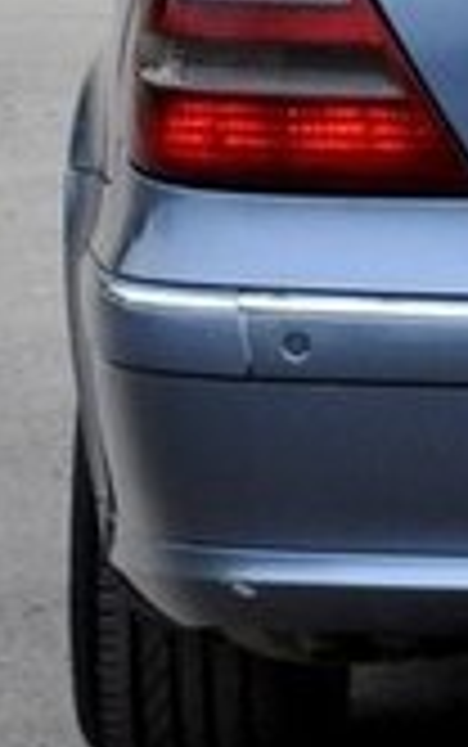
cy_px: -117
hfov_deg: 3.5
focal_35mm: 377
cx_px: 1040
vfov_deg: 5.5
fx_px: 7680
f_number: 7.1
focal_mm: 62
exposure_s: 1/2000
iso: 1250
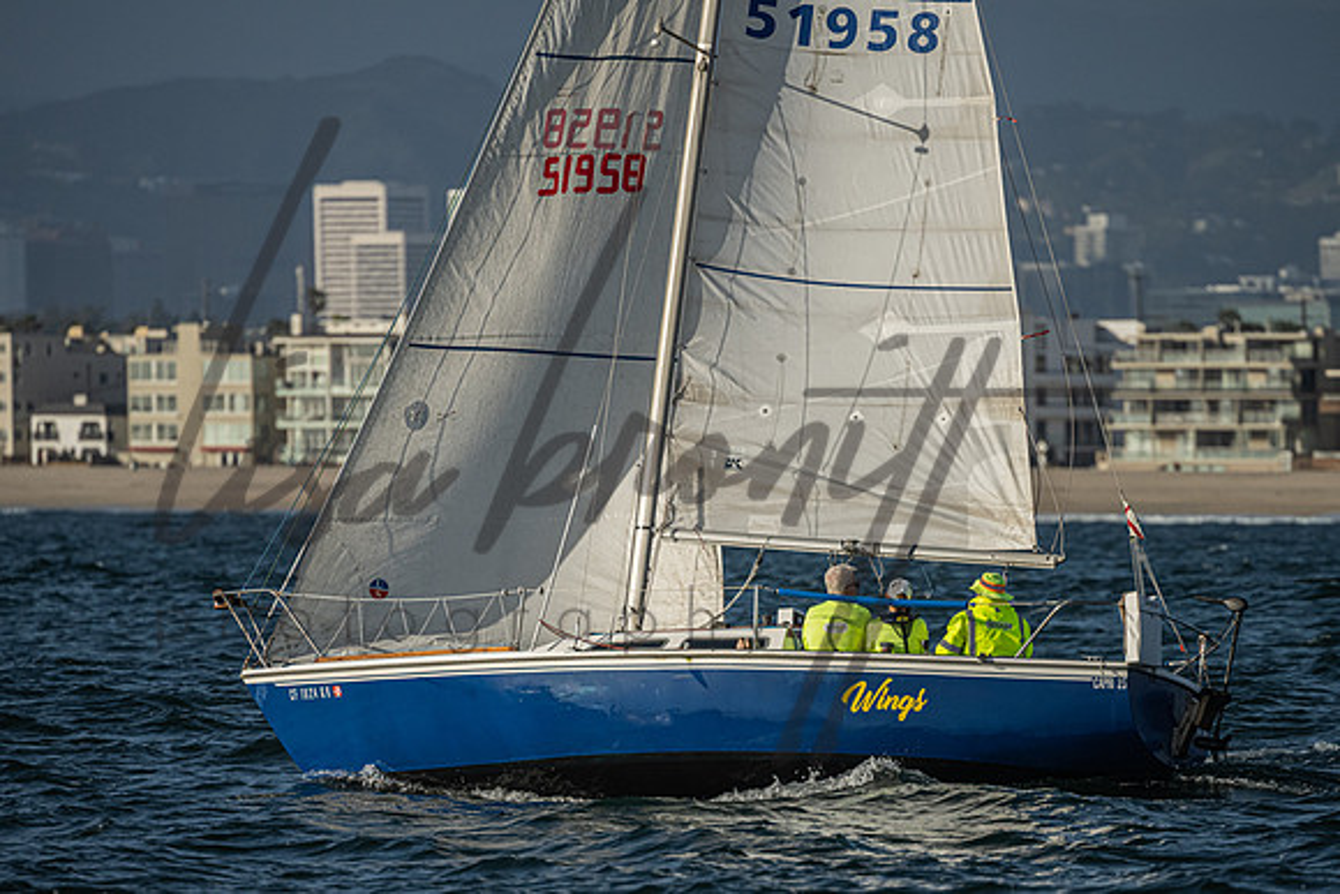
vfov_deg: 2.8
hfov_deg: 4.2
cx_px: 692
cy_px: 508
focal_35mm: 490
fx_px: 18259
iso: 640
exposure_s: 1/6400
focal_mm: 400
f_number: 5.6
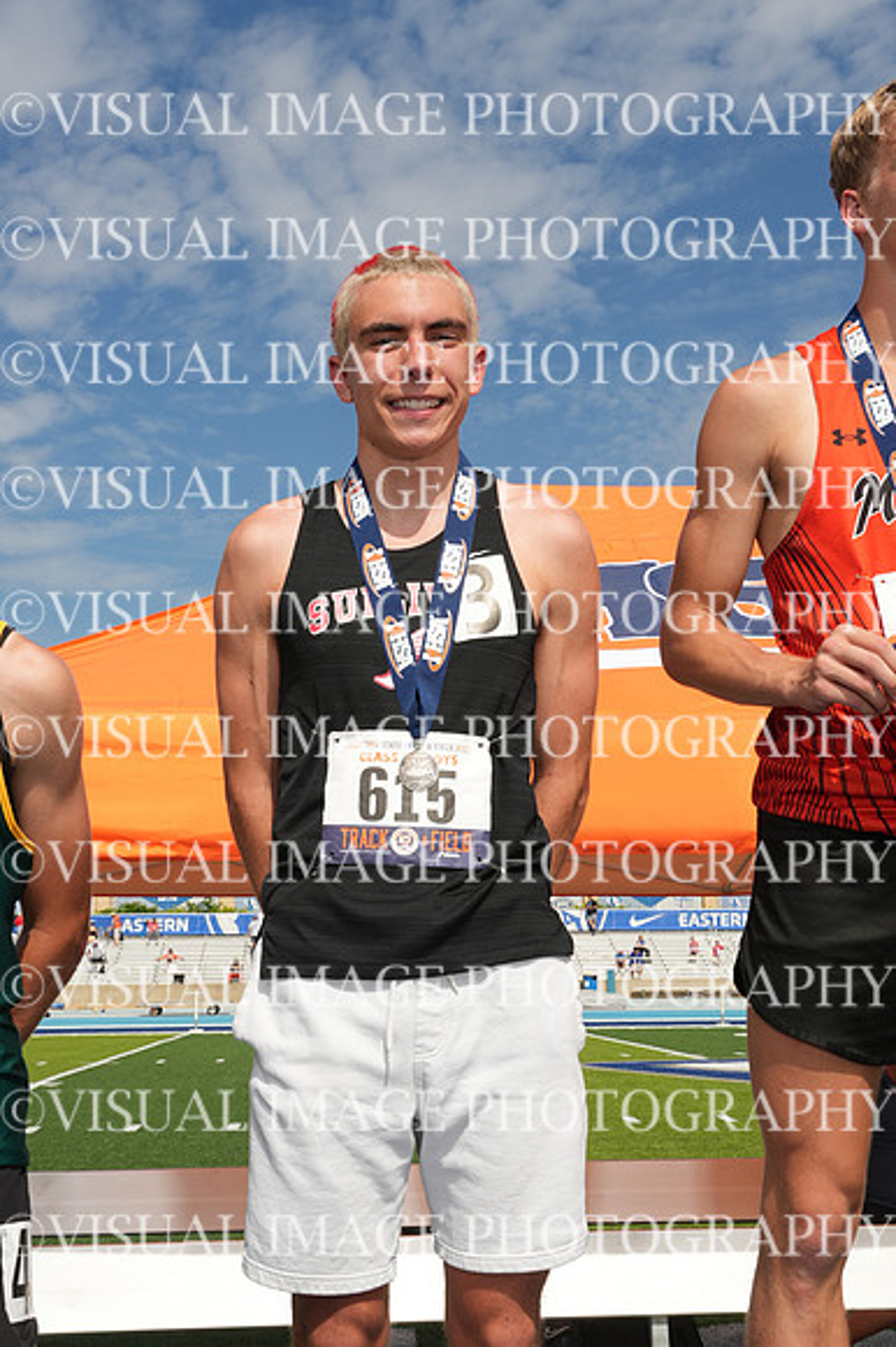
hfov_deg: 26.5
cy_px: 674
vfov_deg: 38.9
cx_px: 448
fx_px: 1906
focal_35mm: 51
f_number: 13
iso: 100
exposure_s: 1/160
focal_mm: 34
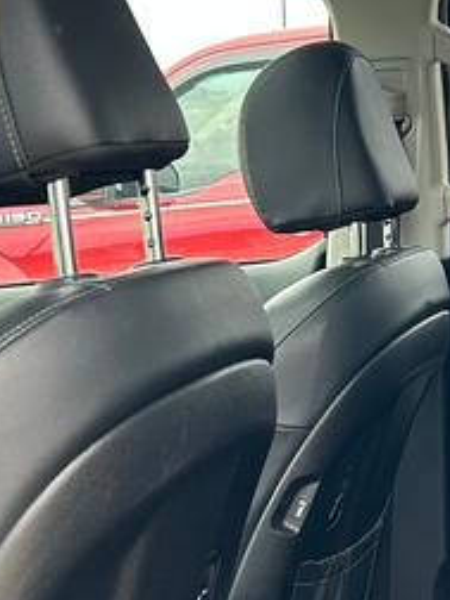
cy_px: 379
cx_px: 648
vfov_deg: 19.8
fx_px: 1716
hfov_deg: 14.1
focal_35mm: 99
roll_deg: +1.1
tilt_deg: -9.4
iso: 40
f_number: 1.5
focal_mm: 5.7
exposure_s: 1/167
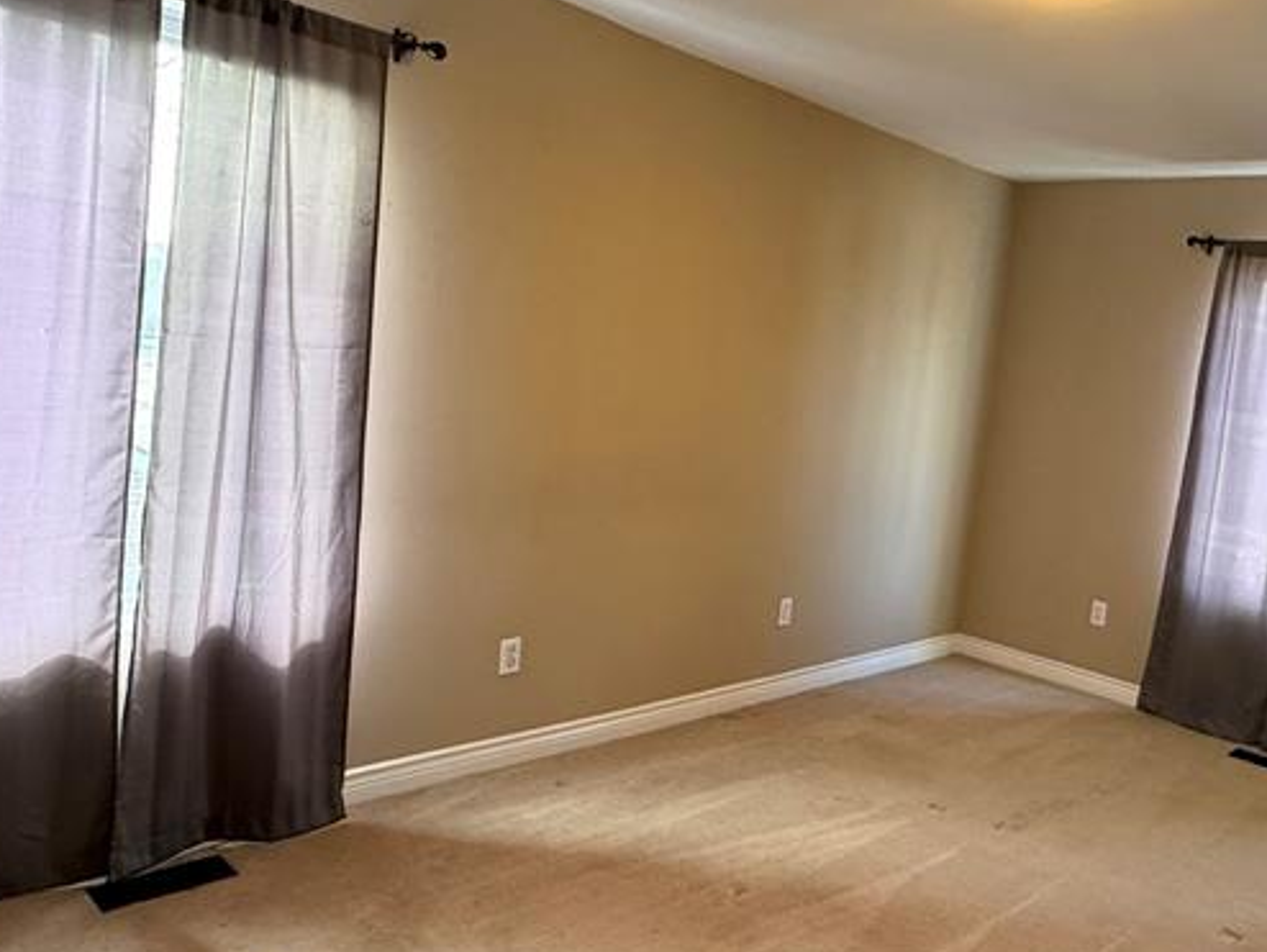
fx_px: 1062
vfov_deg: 48.2
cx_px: 823
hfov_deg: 60.5
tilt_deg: -3.1
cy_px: 452
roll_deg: -5.7
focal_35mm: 29
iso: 500
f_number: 2.2
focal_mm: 2.22
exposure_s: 1/120
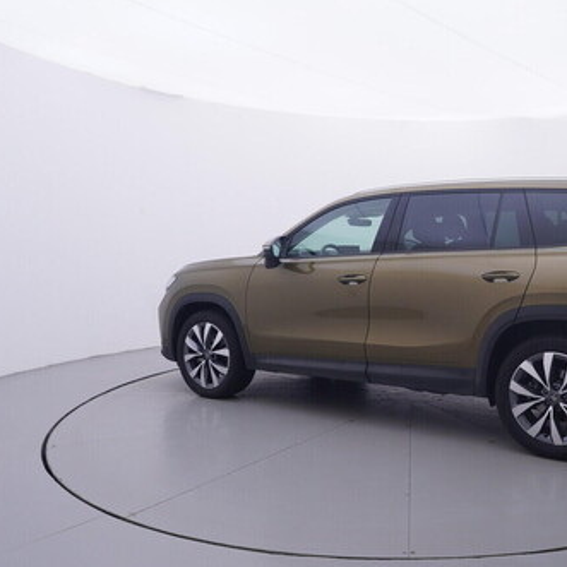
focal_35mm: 32
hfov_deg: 49.6
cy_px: 282
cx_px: 421
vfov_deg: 51.5
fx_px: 588
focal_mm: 15
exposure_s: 1/80
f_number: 5
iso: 200
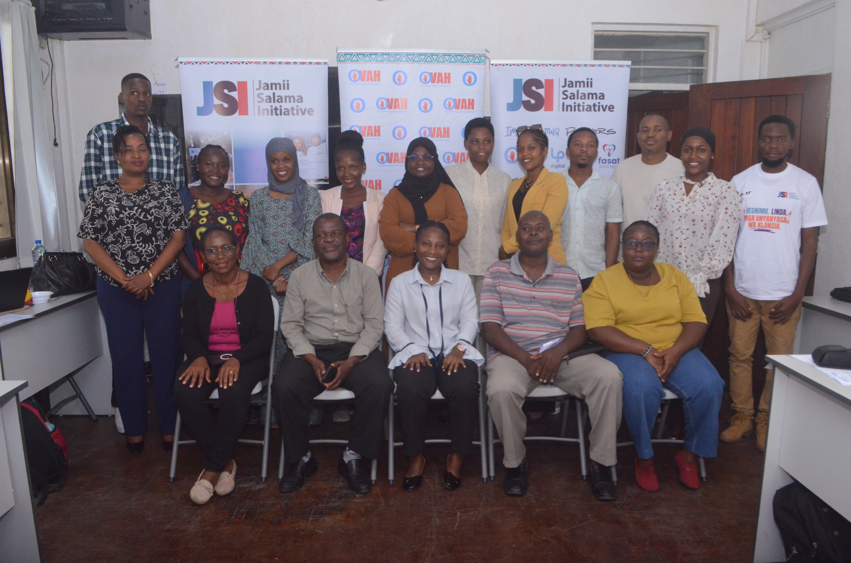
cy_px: 282
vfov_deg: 43.4
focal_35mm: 30
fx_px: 708
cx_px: 426
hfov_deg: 62.0
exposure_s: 1/250
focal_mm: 20
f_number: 10
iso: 2500
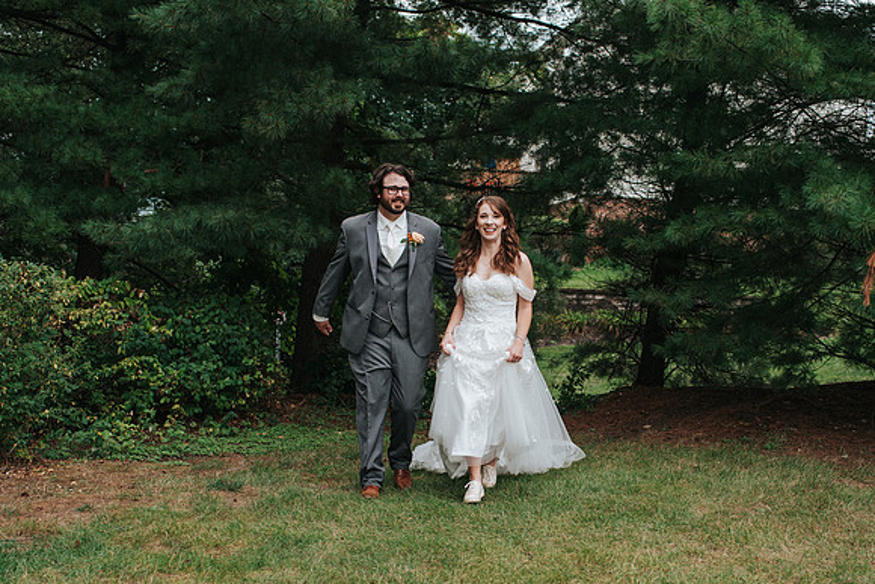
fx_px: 1208
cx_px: 468
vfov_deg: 27.0
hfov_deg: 39.8
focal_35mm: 50
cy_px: 392
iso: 360
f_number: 3.2
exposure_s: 1/1000
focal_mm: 35
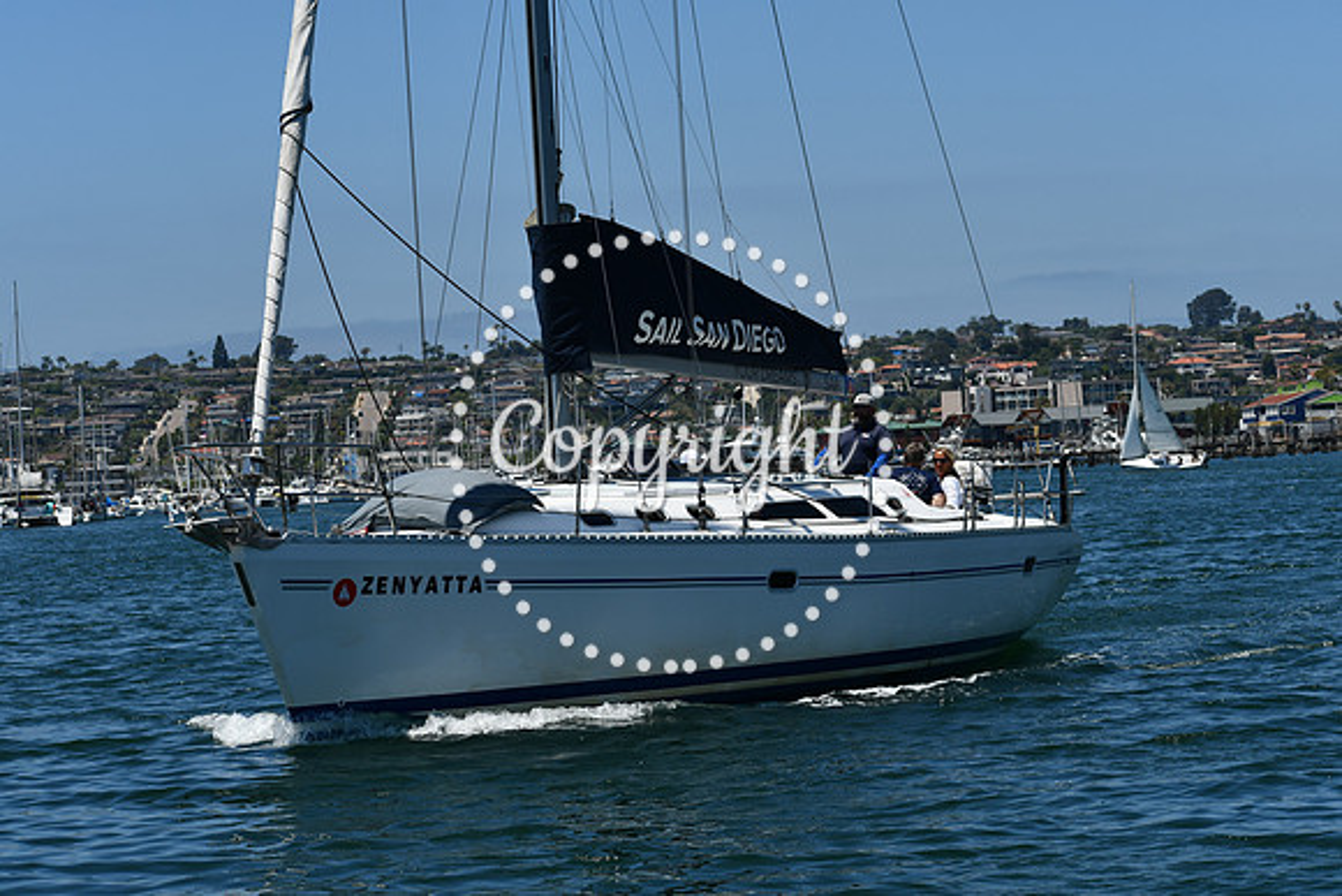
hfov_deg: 19.5
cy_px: 448
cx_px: 671
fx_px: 3915
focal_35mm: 105
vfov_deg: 13.0
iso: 100
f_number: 8
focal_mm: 70
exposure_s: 1/500
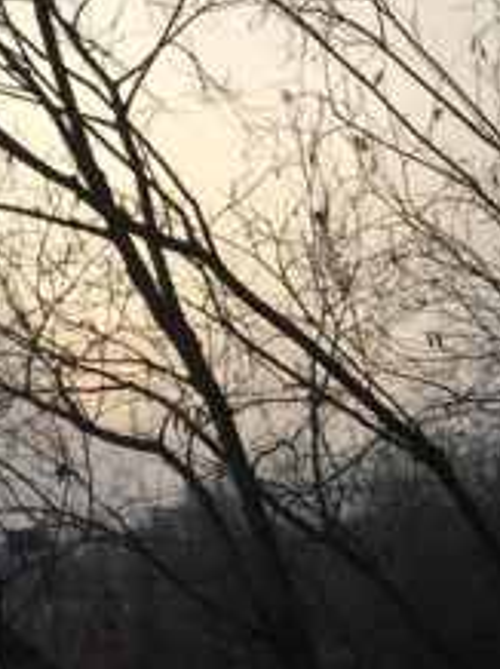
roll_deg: +3.5
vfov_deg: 24.4
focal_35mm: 80
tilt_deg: +9.9
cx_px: 525
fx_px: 1544
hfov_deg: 17.9
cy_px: 273
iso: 32
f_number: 2.2
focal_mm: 4.15
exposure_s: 1/920
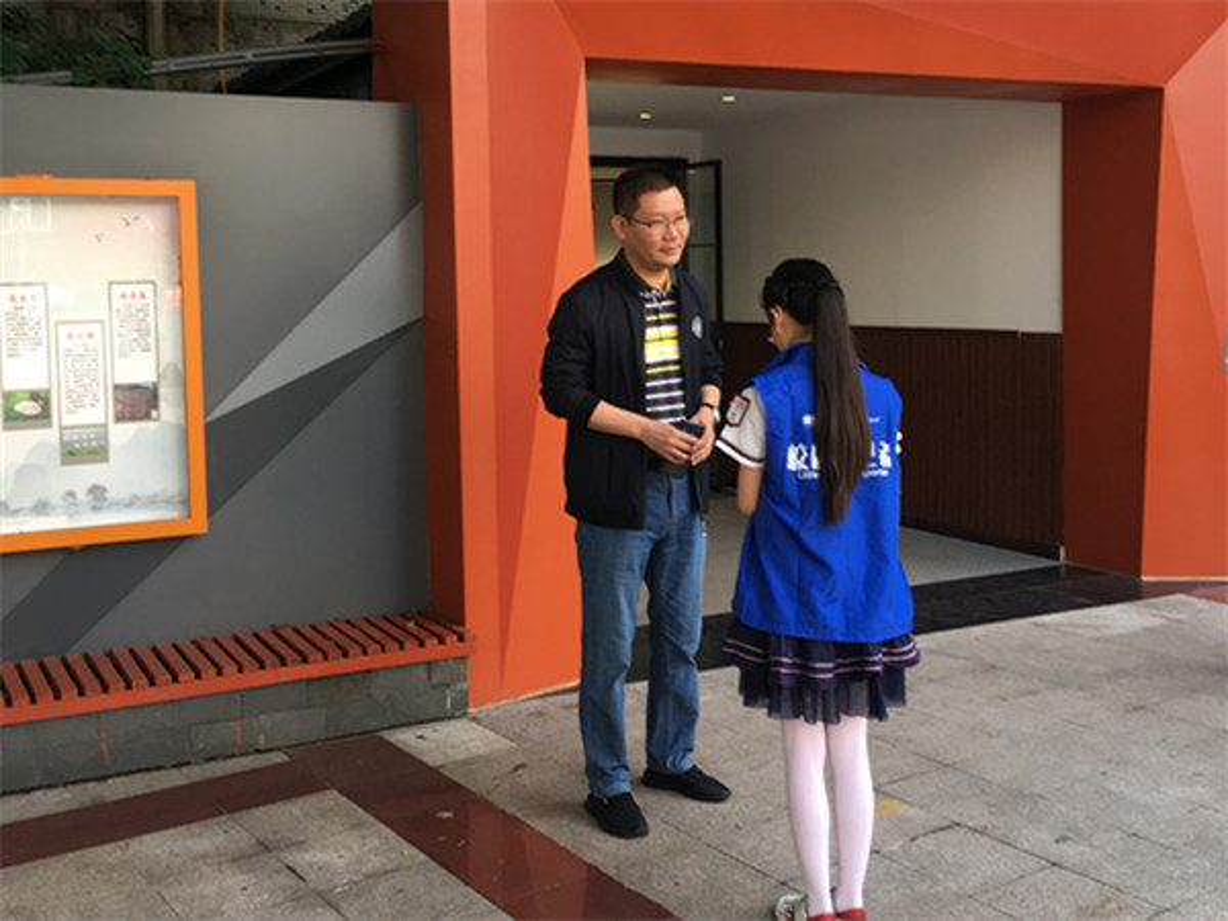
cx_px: 614
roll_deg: +1.6
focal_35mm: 29
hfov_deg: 61.7
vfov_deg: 48.2
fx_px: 1029
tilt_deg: +1.2
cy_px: 460
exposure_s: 1/100
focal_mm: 4.15
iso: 40
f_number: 2.2
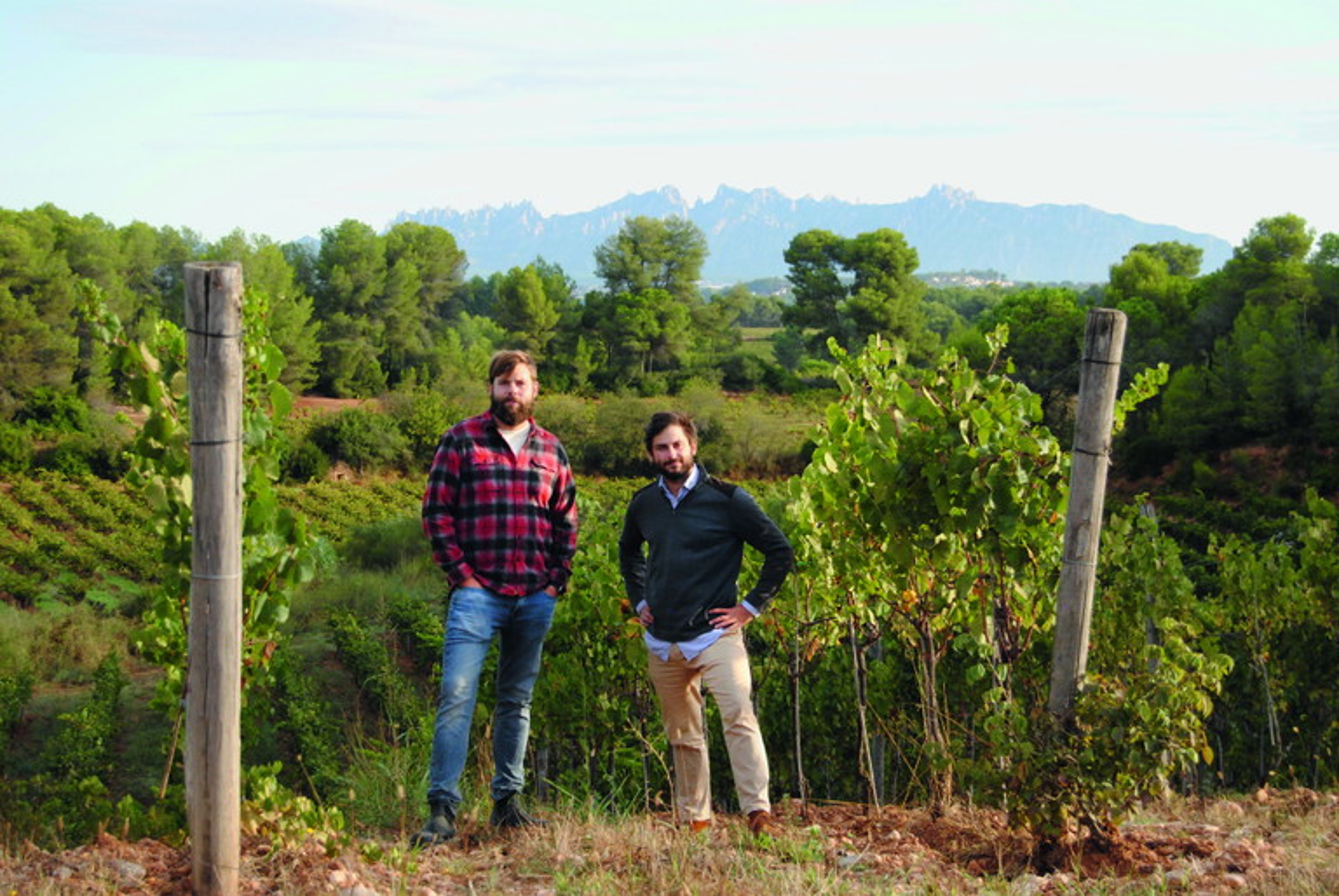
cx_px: 670
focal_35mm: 69
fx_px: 2569
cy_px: 448
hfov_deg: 29.2
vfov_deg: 19.8
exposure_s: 1/800
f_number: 5.3
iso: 800
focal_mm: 46
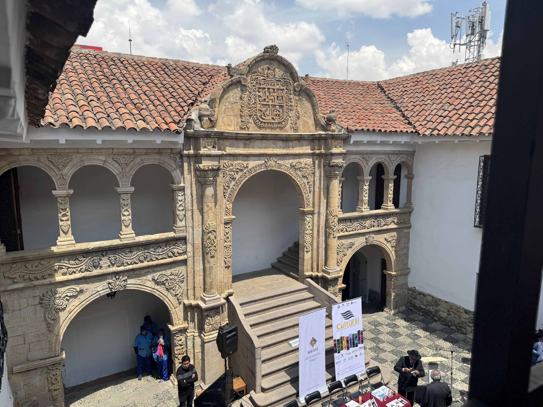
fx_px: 376
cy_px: 204
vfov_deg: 56.8
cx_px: 272
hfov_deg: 71.6
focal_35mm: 24
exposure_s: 1/2041
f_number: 1.78
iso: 80
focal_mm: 6.76
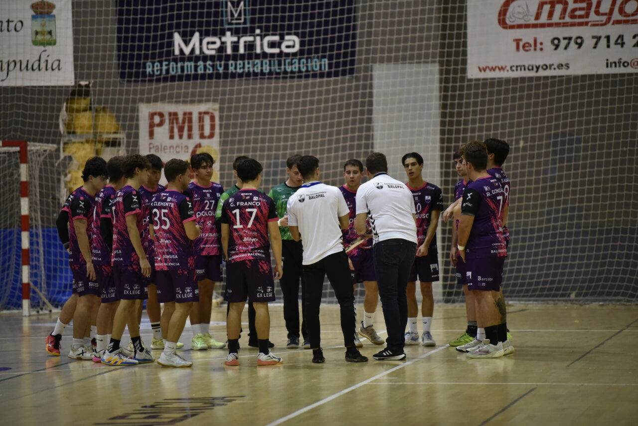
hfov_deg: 10.3
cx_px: 319
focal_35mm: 200
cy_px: 213
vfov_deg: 6.9
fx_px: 3545
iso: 6400
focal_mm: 200
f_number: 2.8
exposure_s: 1/800
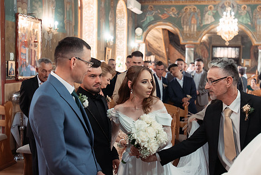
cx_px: 145
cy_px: 100
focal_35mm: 47
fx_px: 341
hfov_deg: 41.8
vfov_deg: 28.7
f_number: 2.8
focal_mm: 30
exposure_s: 1/200
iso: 1250
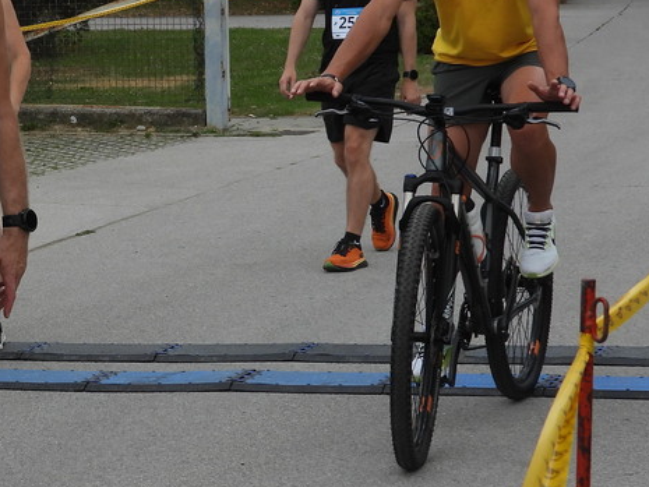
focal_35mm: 142
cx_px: -3
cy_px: 218
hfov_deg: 13.7
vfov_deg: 10.5
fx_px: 2663
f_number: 3.5
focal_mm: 9.8
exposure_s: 1/640
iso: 100
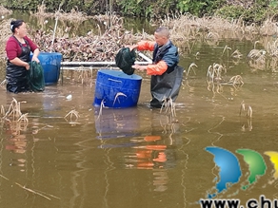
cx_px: 105
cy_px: 9
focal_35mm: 114
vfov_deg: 12.9
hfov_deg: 17.2
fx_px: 916
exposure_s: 1/104
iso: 50
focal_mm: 4.75
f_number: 1.8
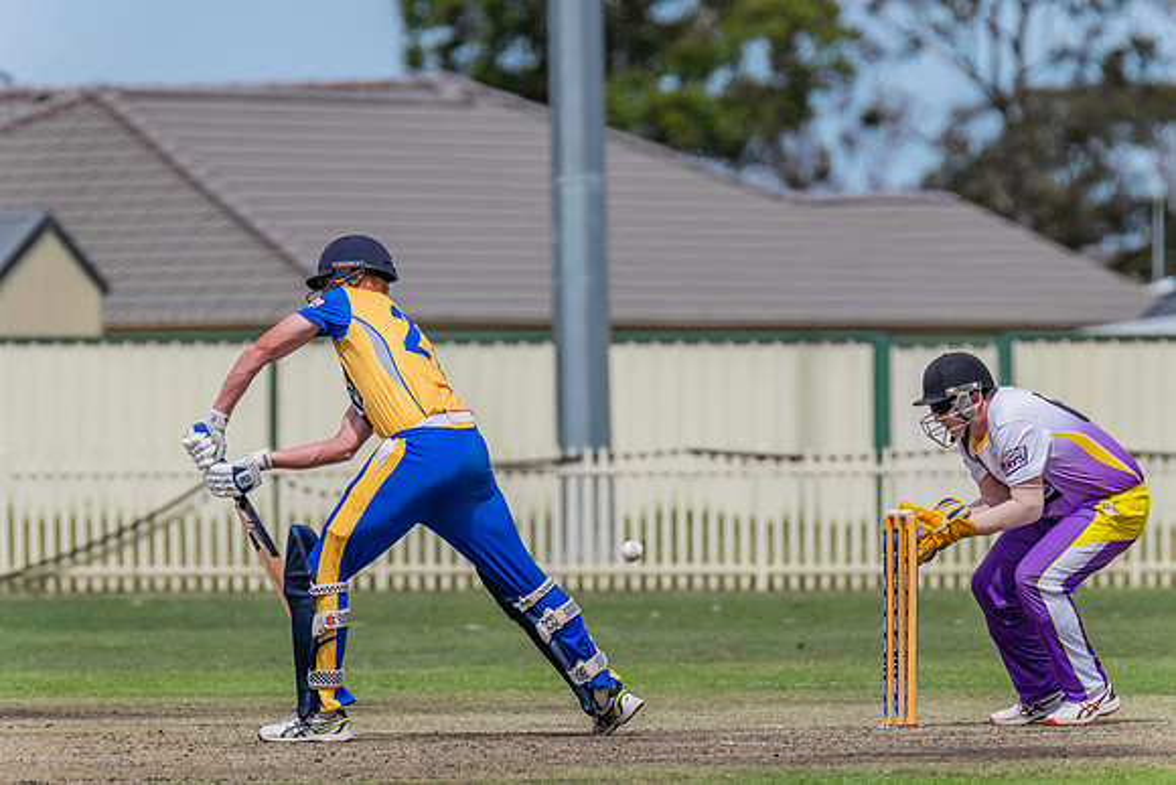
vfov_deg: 2.3
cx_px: 588
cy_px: 392
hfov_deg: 3.4
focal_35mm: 600
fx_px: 19604
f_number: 8
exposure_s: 1/2500
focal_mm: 600
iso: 800
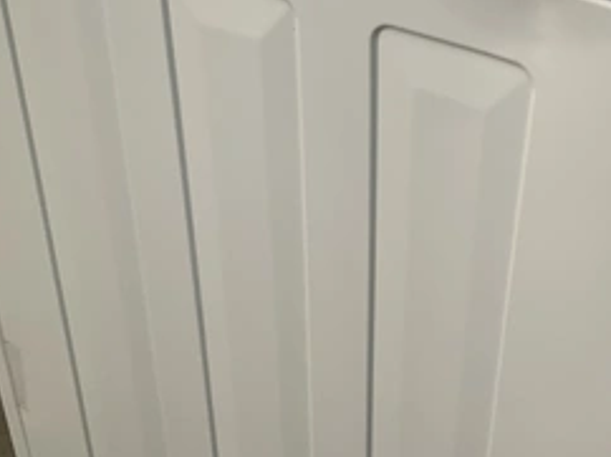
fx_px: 846
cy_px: 93
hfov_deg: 38.3
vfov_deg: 29.5
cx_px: 485
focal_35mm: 48
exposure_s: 1/60
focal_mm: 3
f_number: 1.8
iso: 50
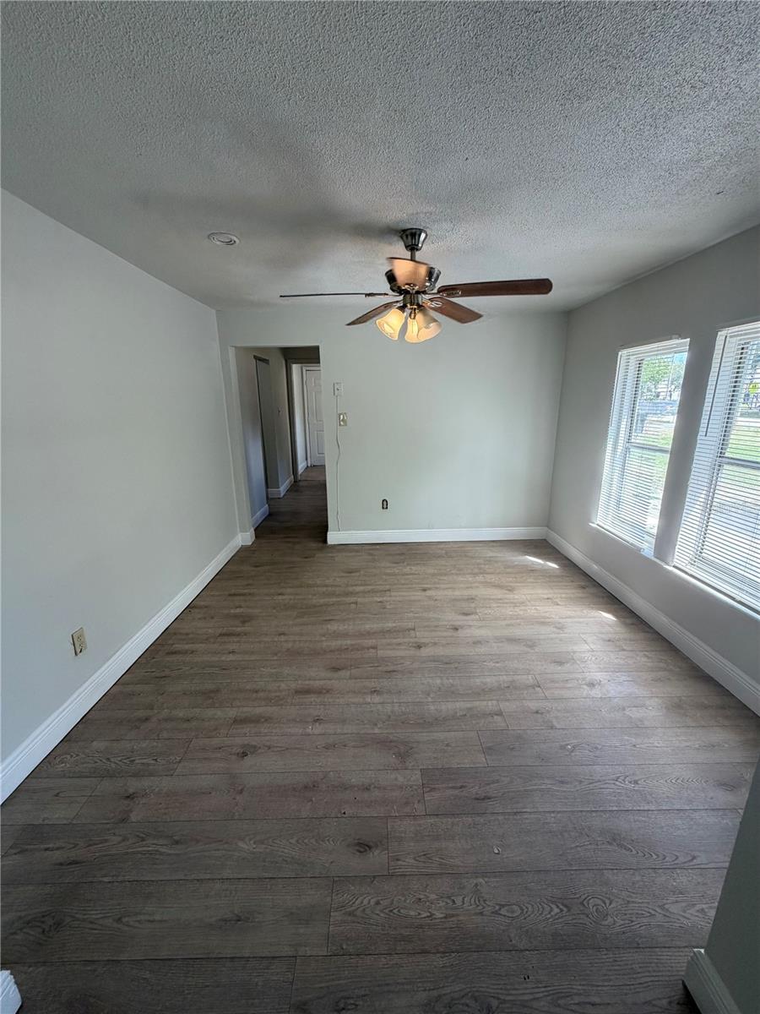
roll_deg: +0.8
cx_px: 380
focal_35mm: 14
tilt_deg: -15.4
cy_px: 507
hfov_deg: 85.7
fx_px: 410
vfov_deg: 102.1
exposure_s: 1/121
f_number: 2.2
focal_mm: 2.22
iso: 125
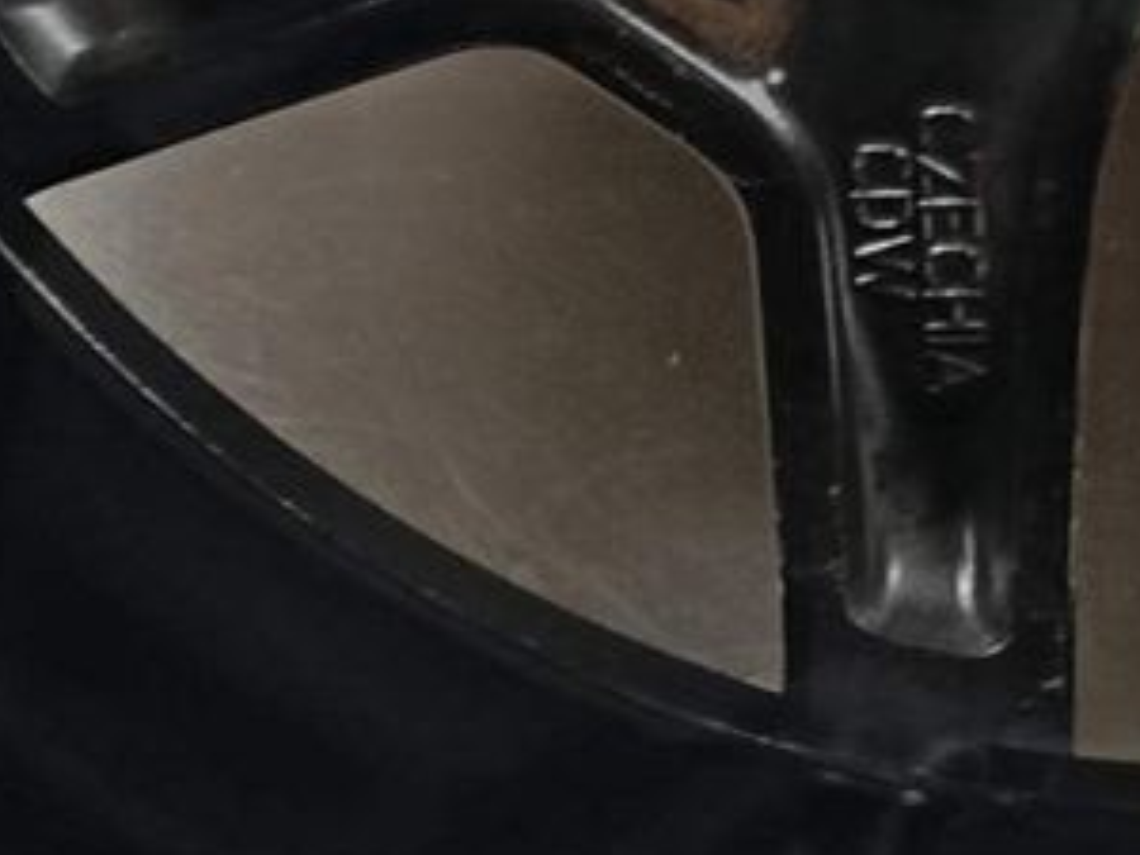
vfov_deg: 8.6
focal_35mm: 164
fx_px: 5401
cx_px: 1311
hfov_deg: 11.8
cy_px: -828
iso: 961
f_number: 1.7
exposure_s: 1/50
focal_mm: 5.24
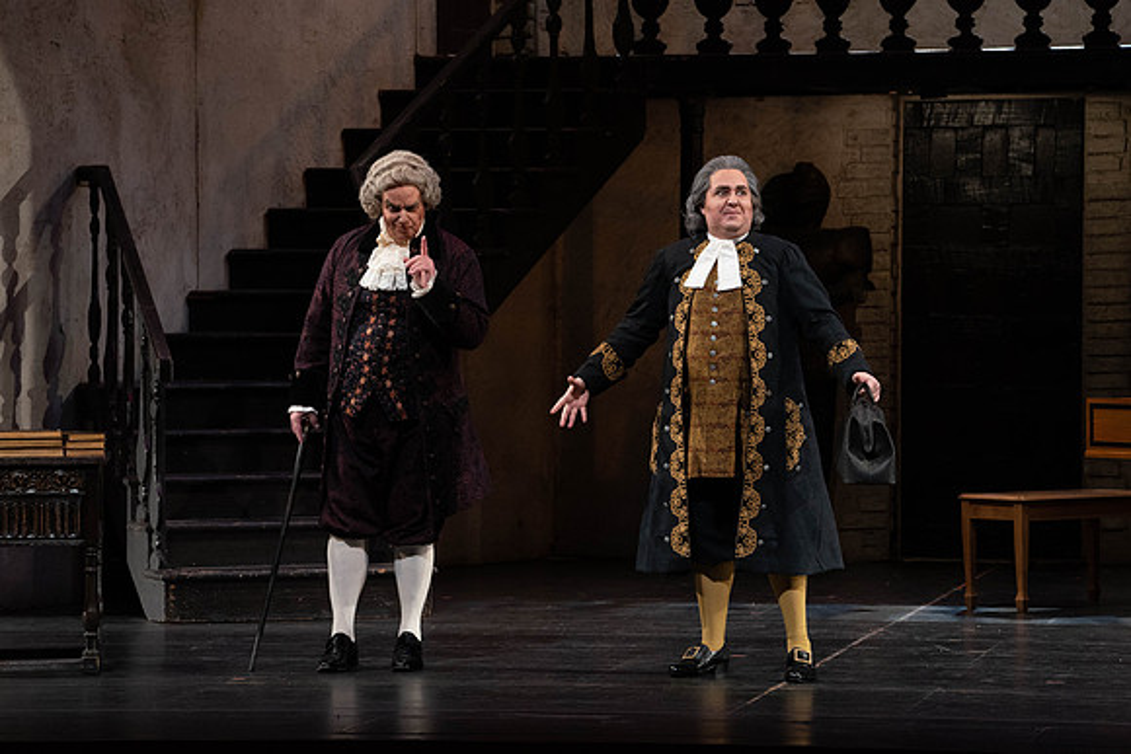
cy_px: 377
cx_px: 566
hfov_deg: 11.5
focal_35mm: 179
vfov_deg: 7.7
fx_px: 5625
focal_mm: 179
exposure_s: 1/250
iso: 3200
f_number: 8
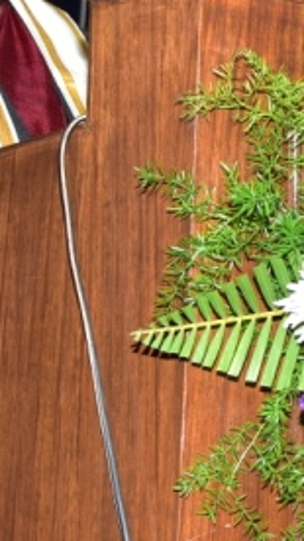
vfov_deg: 14.5
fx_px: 2124
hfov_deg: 7.8
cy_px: 161
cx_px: 622
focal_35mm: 148
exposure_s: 1/200
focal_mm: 38
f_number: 8
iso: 800
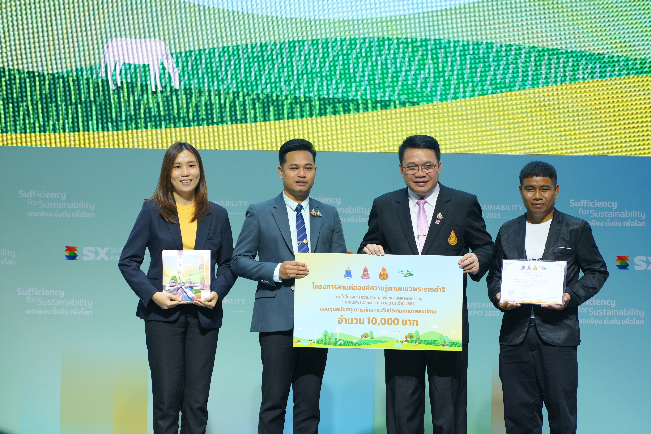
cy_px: 217
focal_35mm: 200
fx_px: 3616
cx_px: 326
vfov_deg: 6.9
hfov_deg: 10.3
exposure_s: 1/320
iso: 1600
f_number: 4
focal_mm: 200
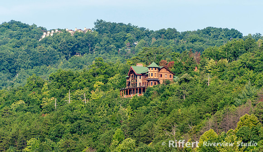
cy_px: 87
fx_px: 2939
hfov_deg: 5.1
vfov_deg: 3.0
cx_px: 134
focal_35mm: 419
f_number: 8
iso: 250
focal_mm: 300
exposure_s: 1/320
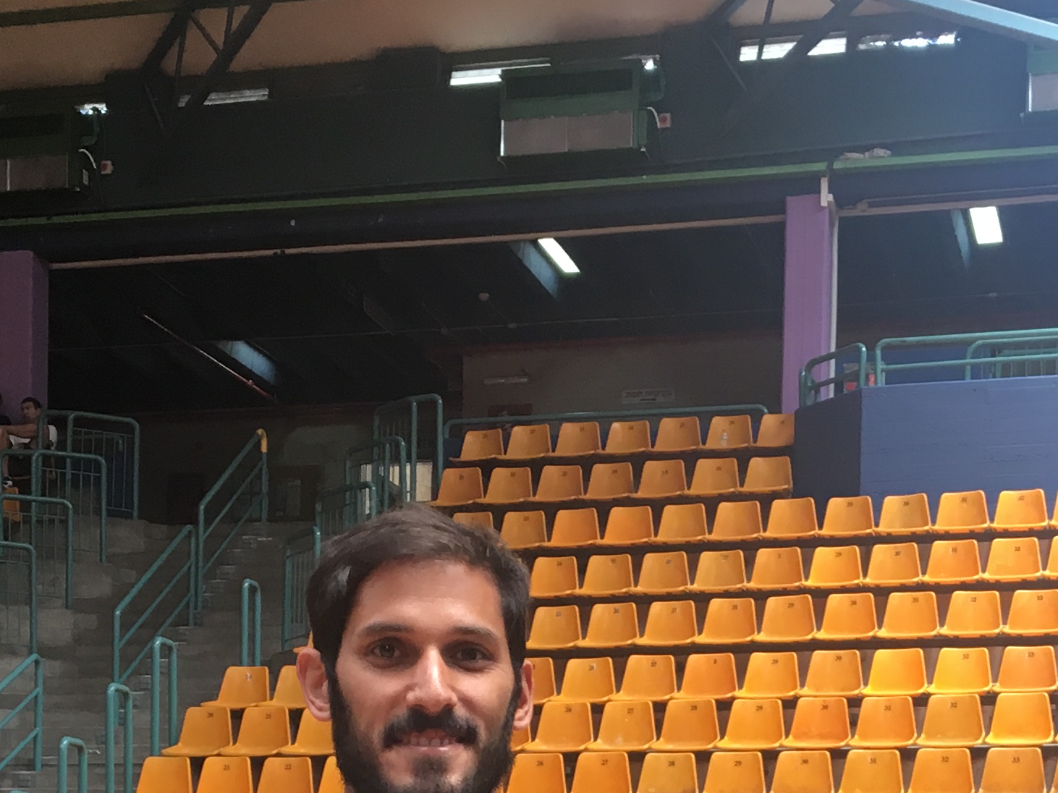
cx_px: 550
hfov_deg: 24.4
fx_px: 2445
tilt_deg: -0.3
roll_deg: -0.5
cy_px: 1016
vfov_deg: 17.4
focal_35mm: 80
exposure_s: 1/33
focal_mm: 4.15
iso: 25
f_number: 2.2
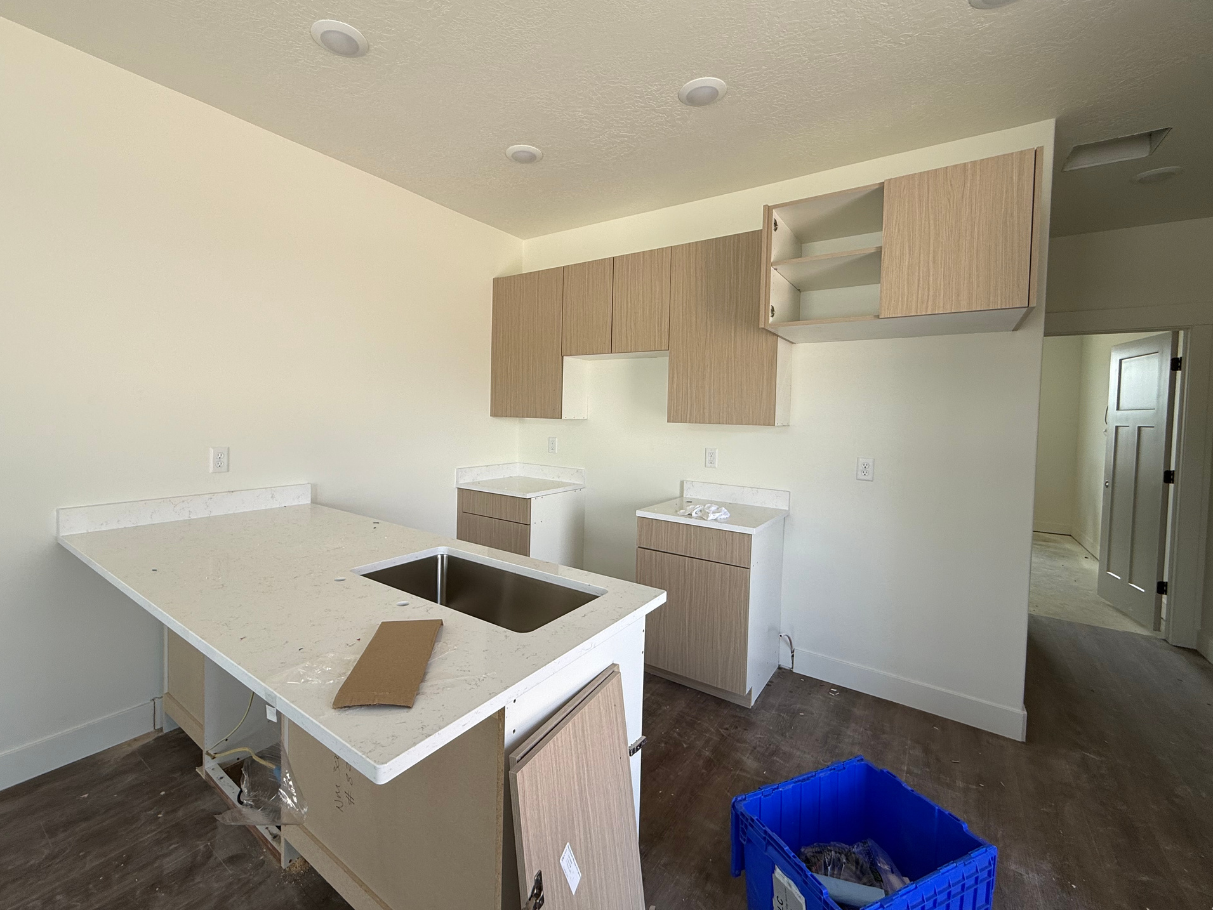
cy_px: 428
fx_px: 526
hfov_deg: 98.1
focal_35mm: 15
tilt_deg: -1.1
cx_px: 572
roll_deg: -1.4
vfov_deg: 81.7
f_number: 2.2
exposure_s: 1/125
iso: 50
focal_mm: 2.22
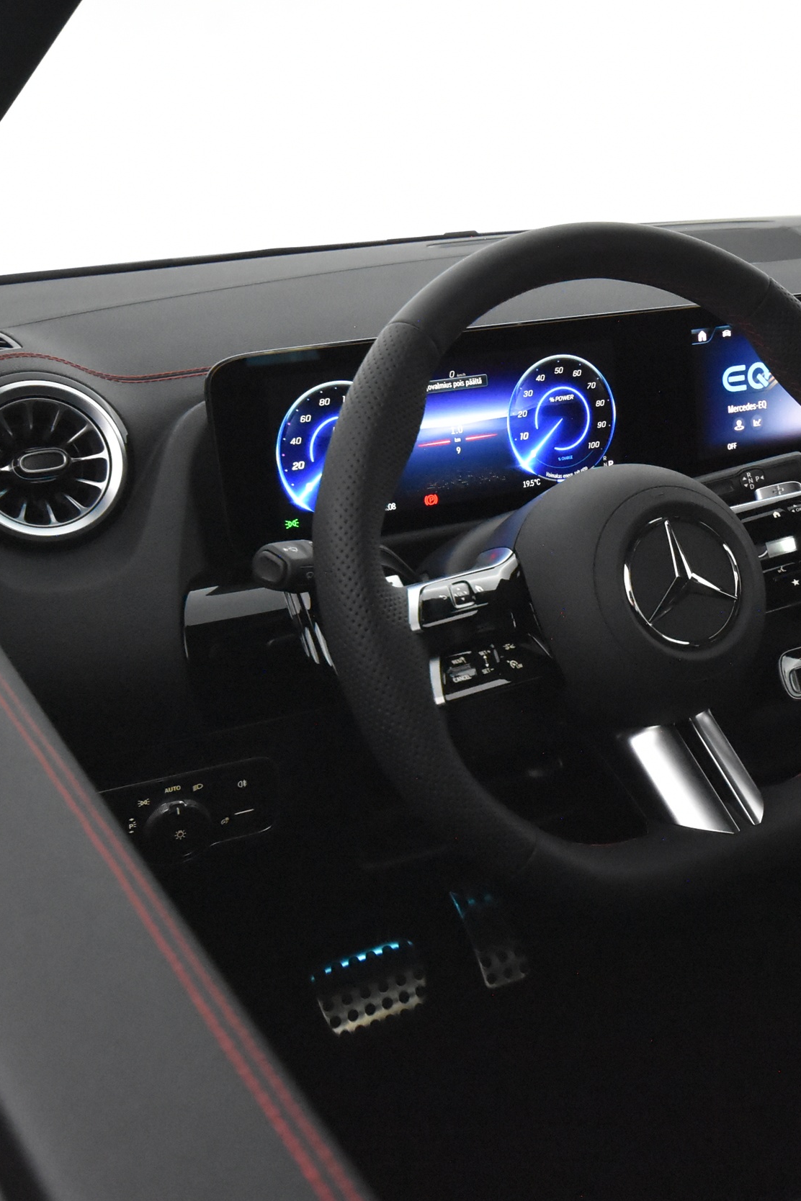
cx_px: 638
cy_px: 601
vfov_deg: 43.6
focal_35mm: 45
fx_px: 1502
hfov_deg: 29.2
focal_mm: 20
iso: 7200
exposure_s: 1/60
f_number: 5.6
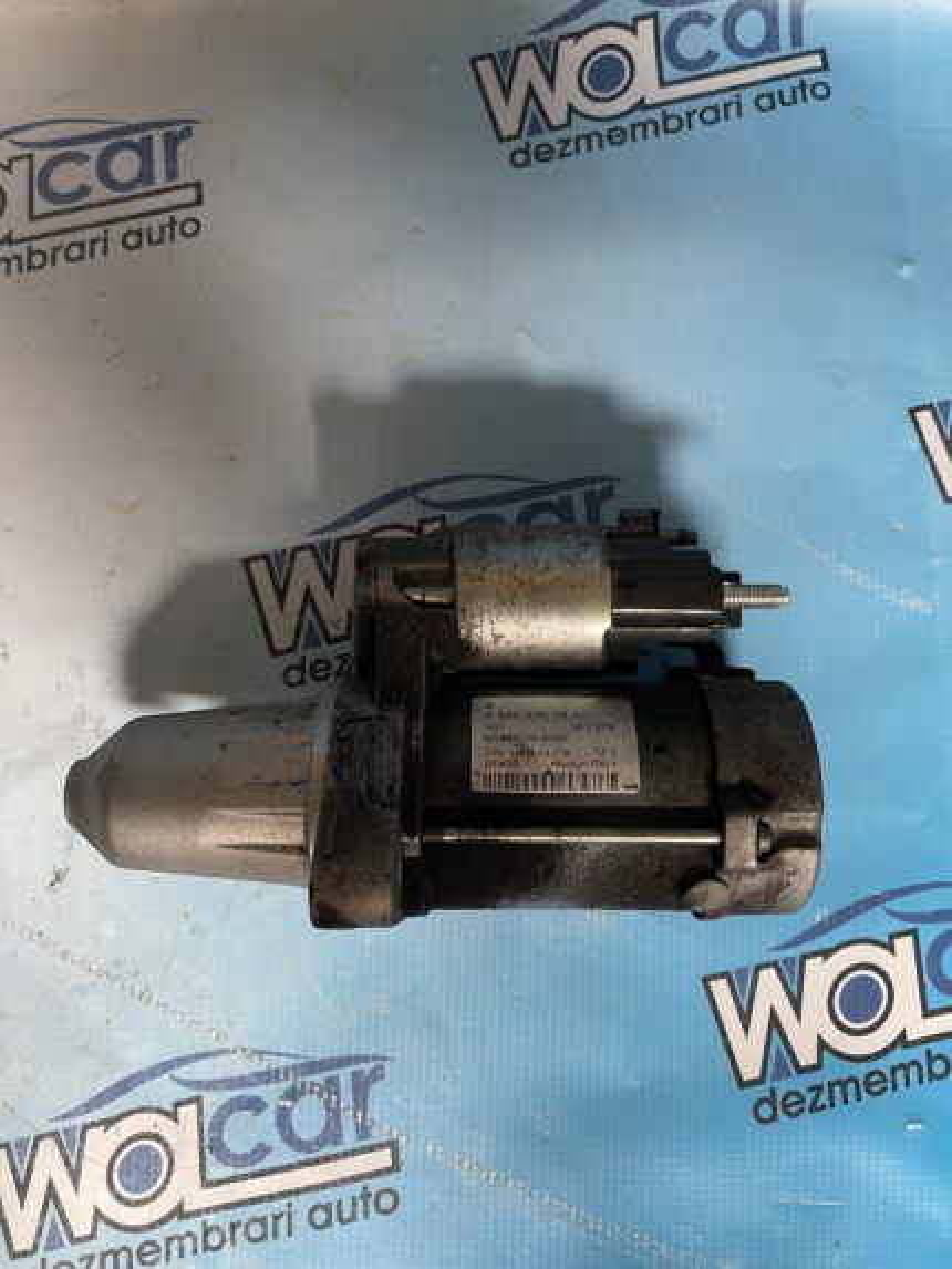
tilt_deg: -85.7
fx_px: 916
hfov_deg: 54.9
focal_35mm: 25
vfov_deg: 69.4
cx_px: 476
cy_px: 634
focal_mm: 5.1
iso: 320
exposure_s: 1/60
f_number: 1.6
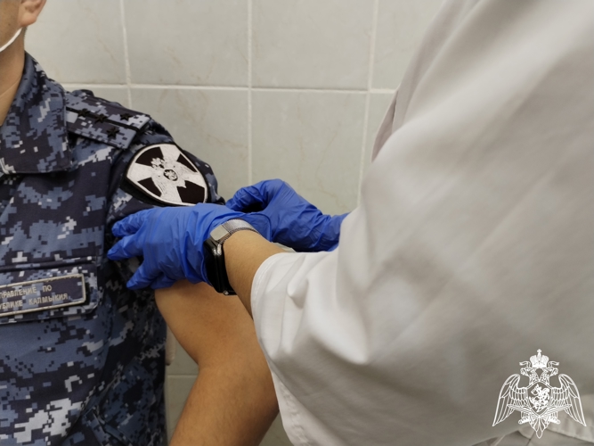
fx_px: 566
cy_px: 223
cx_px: 297
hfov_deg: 55.4
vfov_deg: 42.9
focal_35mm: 33
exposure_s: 1/50
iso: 193
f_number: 1.8
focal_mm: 4.75
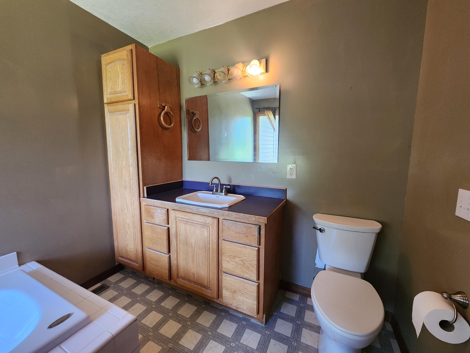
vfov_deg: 89.9
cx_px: 235
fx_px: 177
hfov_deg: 106.2
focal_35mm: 13
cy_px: 176
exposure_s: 1/60
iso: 400
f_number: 2.2
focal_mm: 2.2
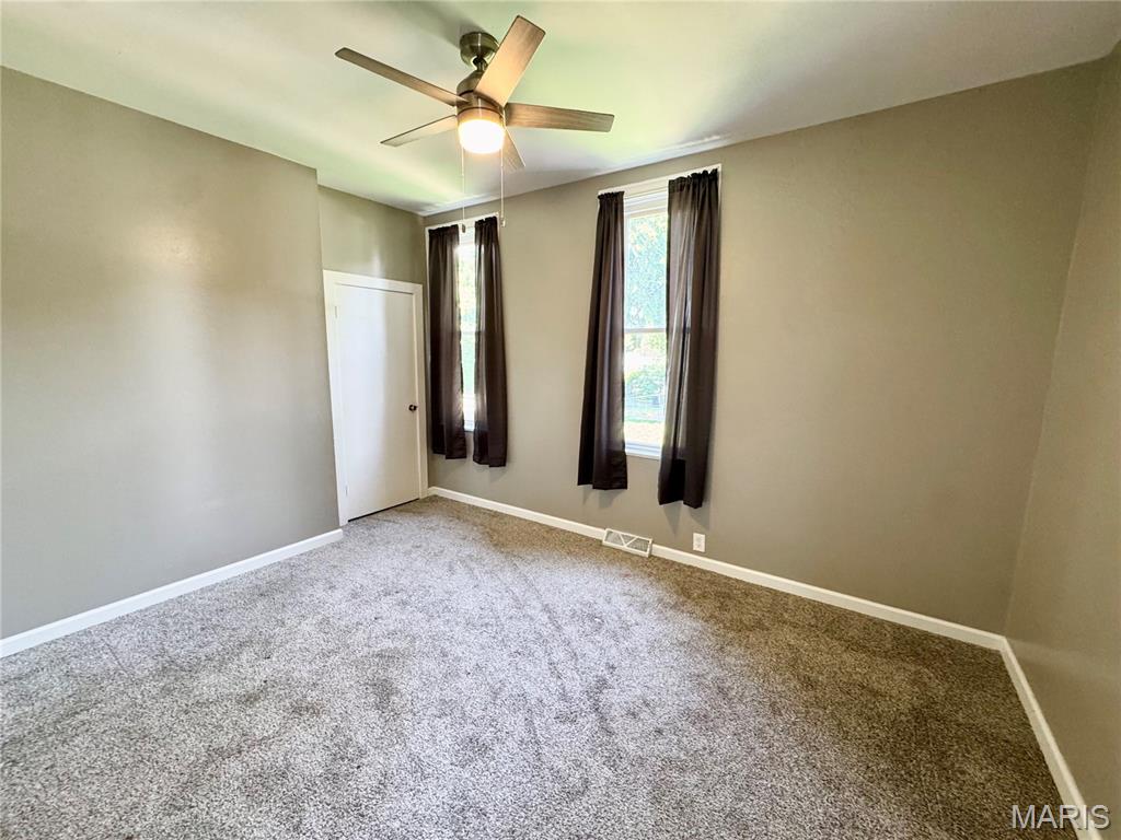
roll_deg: -0.6
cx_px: 560
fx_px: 453
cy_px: 420
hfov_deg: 102.1
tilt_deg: -9.2
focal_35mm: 14
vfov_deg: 85.7
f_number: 2.2
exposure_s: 1/60
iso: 320
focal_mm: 2.22
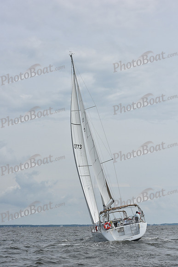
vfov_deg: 28.8
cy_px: 134
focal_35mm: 70
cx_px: 89
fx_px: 519
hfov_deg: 19.5
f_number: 9
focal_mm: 70
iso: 320
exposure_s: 1/1600
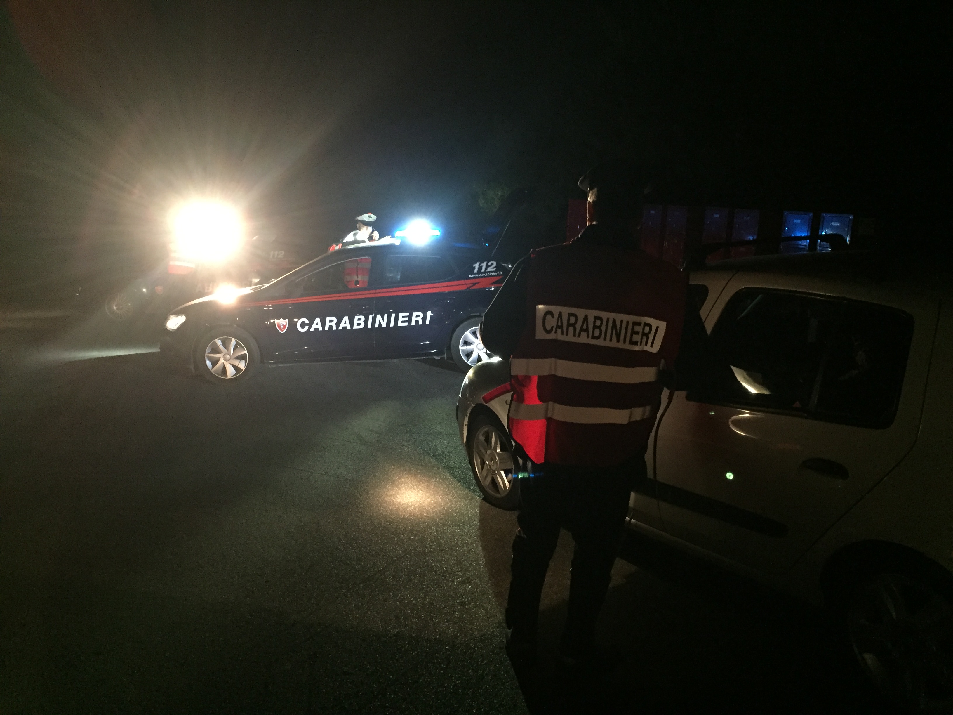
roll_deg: -2.5
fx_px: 798
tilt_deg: -11.9
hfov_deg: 61.7
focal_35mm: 29
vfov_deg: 48.2
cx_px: 476
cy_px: 358
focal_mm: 4.15
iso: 320
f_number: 2.2
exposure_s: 1/17
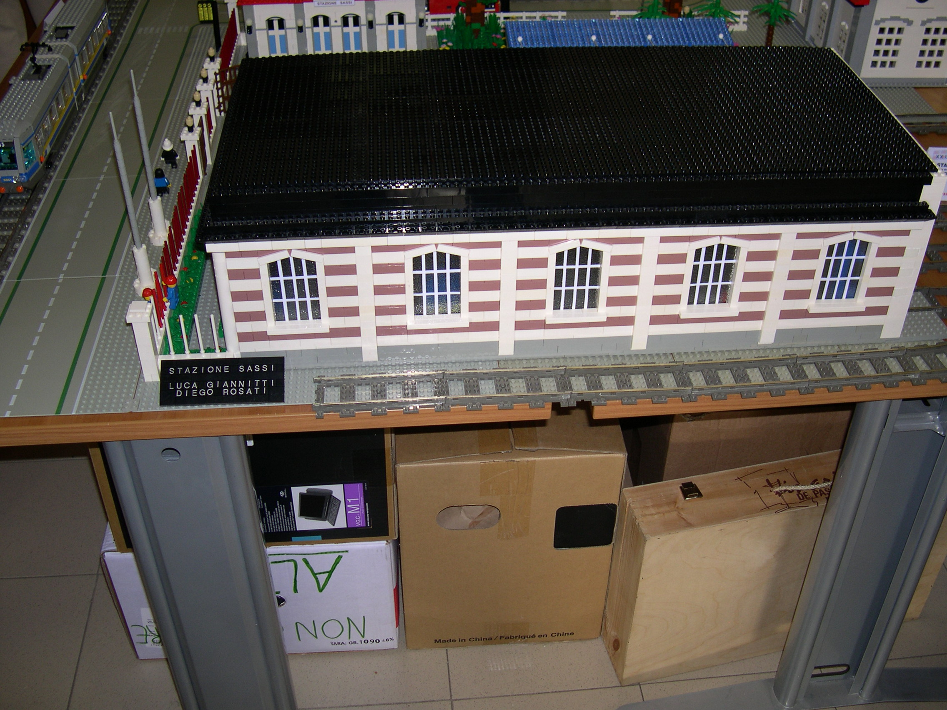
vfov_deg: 37.7
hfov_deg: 49.0
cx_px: 474
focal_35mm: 38
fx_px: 1040
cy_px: 355
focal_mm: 8
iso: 100
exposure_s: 1/60
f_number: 2.8
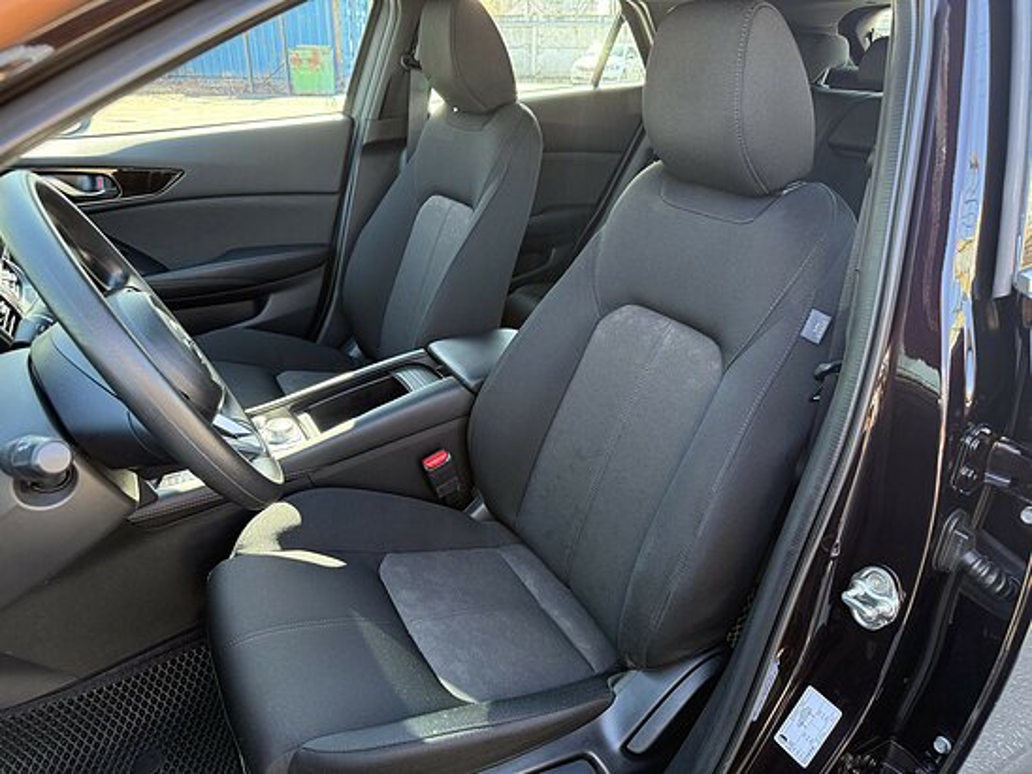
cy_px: 387
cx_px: 516
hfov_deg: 71.6
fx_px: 716
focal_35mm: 24
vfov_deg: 56.8
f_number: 1.78
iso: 200
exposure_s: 1/128
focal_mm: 6.76
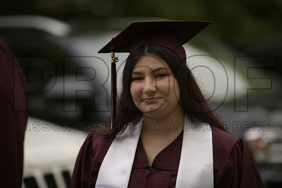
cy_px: 94
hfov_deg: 10.3
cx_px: 141
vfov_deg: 6.9
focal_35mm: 200
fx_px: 1567
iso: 200
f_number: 2.8
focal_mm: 200
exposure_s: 1/250
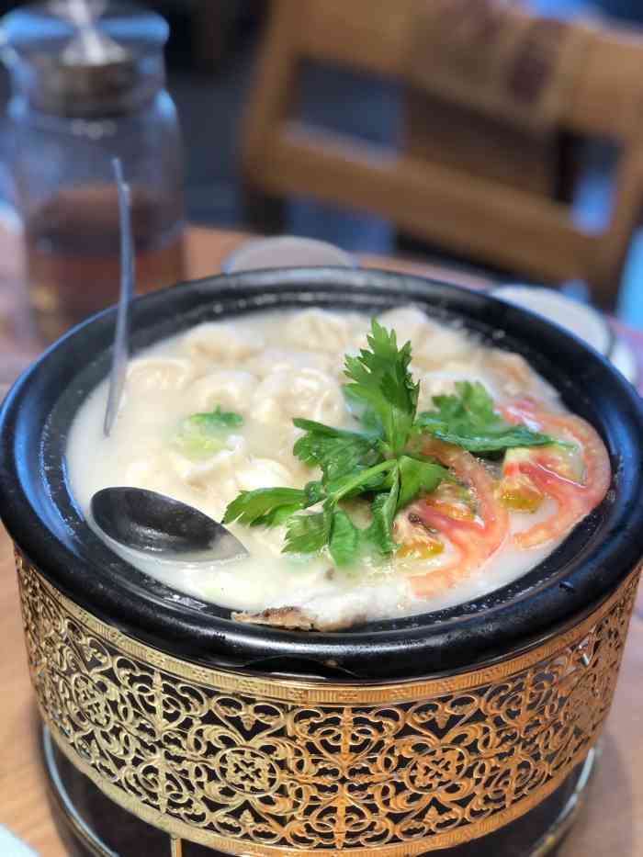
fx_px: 1411
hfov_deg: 25.7
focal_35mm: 57
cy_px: 428
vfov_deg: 33.8
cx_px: 322
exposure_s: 1/33
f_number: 2.8
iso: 50
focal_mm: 6.6
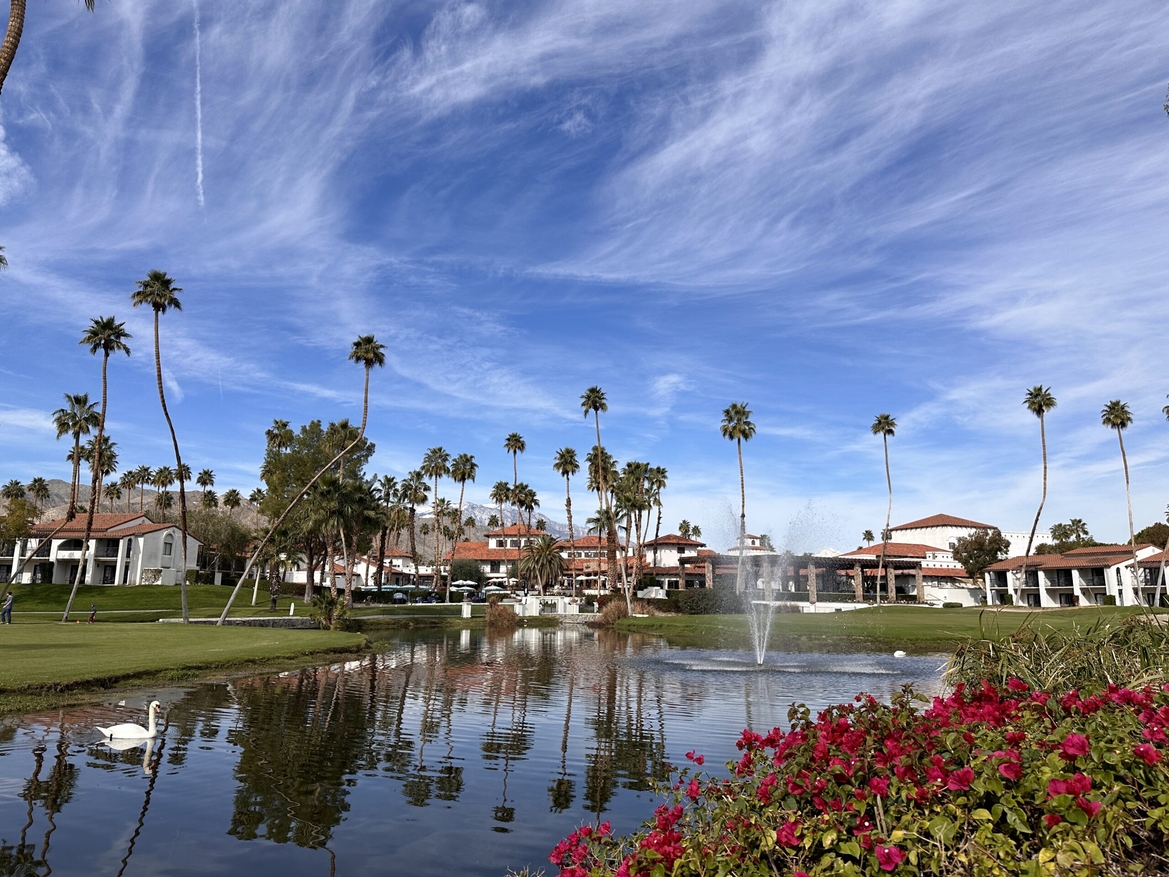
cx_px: 584
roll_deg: -0.6
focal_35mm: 24
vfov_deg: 56.8
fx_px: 810
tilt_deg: +10.7
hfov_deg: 71.6
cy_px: 438
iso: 80
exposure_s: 1/5848
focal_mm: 6.86
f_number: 1.78
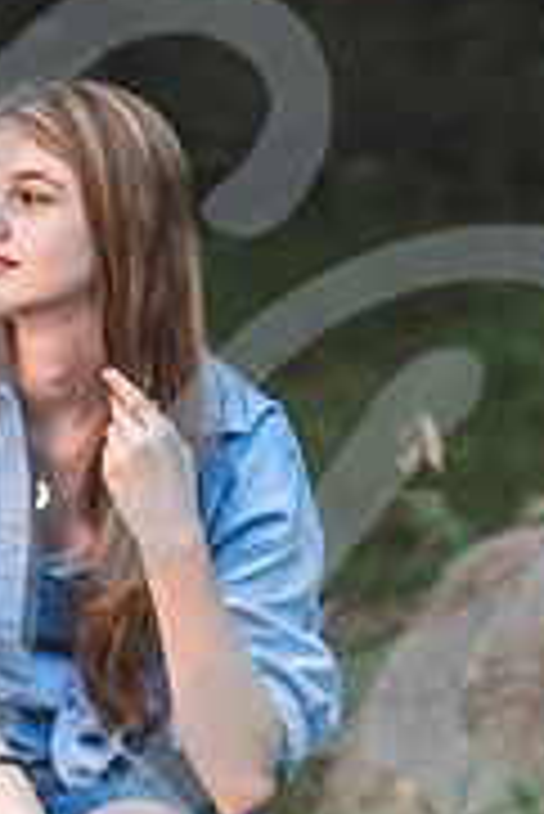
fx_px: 4841
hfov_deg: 6.4
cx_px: 63
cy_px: 729
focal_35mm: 214
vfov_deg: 9.6
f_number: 2.8
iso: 800
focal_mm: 86
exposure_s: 1/400
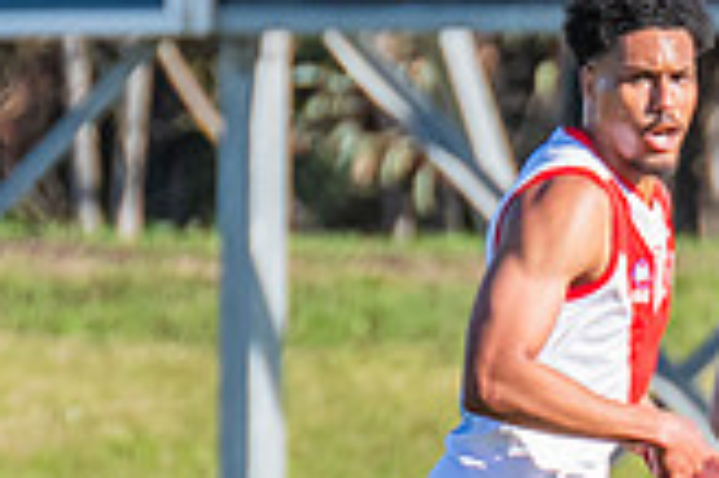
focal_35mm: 2763
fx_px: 55127
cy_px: 821
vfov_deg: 0.5
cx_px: 1520
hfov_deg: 0.7
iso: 800
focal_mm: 420
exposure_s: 1/1250
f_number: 8
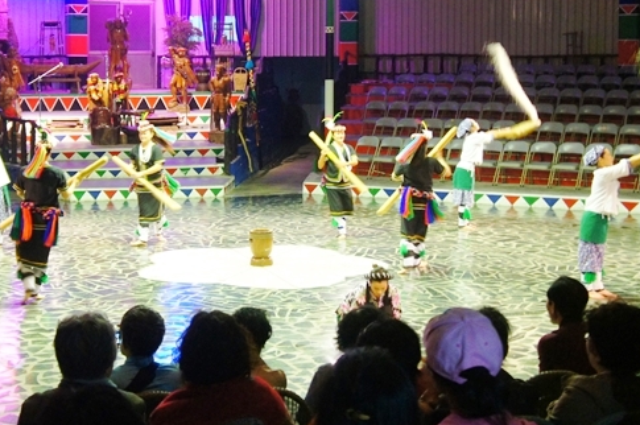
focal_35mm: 67
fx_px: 1186
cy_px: 130
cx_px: 230
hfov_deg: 30.0
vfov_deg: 20.2
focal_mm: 27
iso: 1600
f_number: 4
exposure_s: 1/20
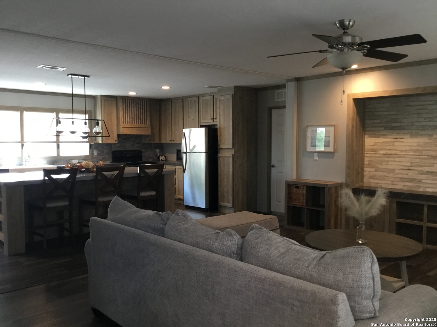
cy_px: 164
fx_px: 391
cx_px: 218
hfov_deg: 58.4
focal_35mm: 31
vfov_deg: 45.4
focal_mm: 3.3
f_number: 2.4
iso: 80
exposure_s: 1/30
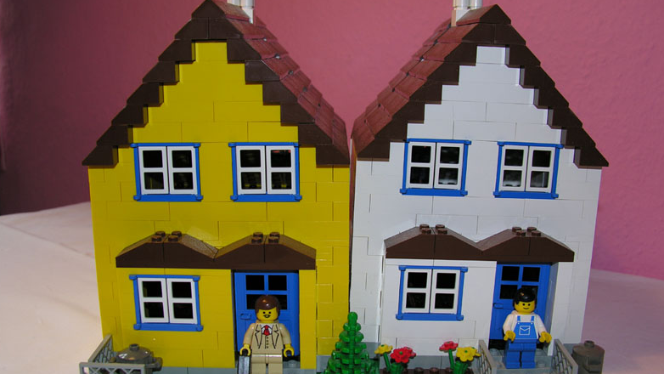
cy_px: 211
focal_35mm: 39
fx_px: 687
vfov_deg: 30.4
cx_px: 327
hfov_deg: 51.6
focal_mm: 8.9
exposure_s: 1/60.1
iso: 50
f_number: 2.8
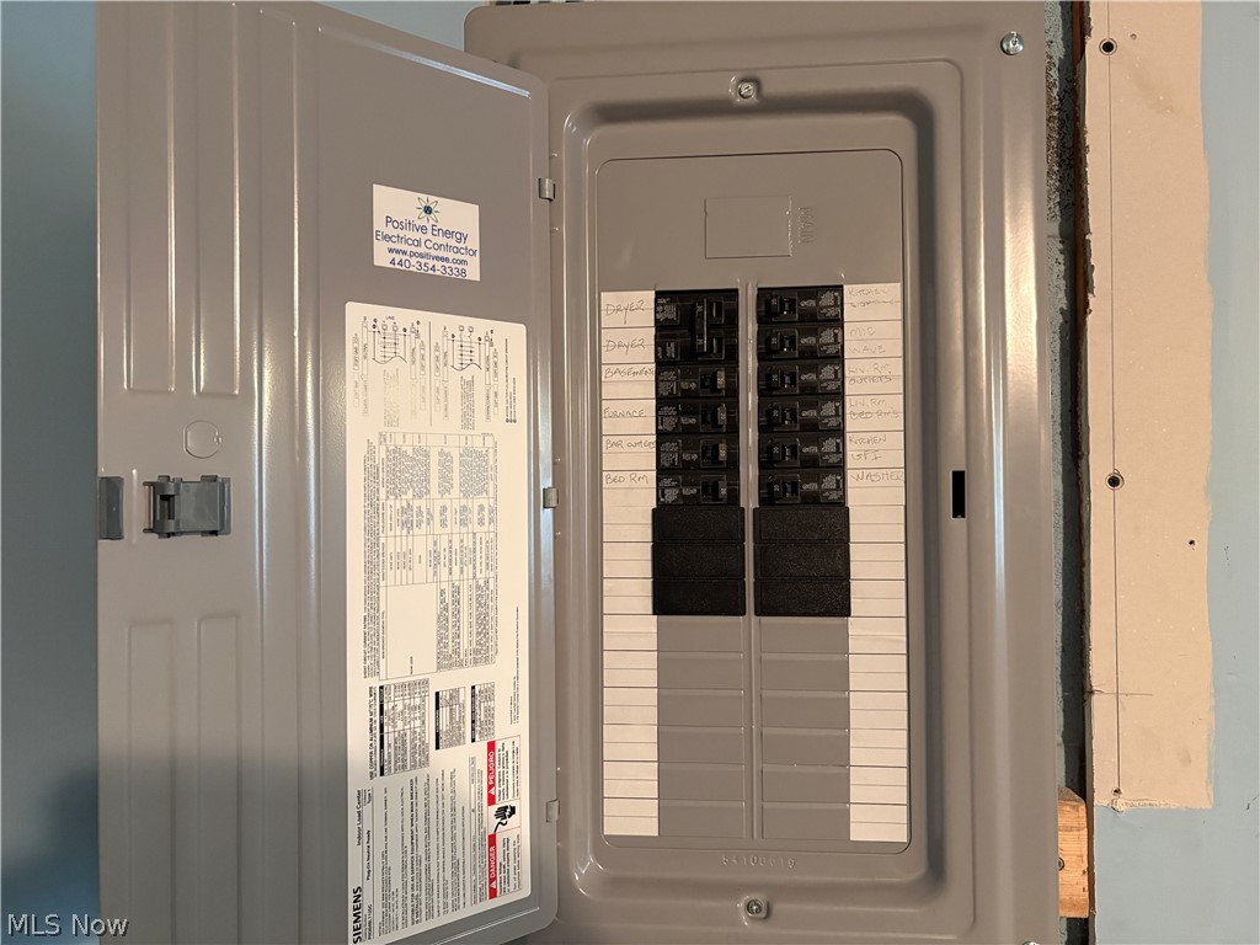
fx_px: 946
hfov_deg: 67.3
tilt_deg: +1.0
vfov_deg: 53.1
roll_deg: +1.1
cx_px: 630
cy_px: 472
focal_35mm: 26
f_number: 1.6
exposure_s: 1/40
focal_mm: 5.96
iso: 400
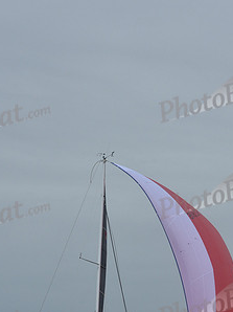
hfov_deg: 8.3
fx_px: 1600
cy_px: 262
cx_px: 105
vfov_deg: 11.1
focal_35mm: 178
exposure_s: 1/1000
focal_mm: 95
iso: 320
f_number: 7.1
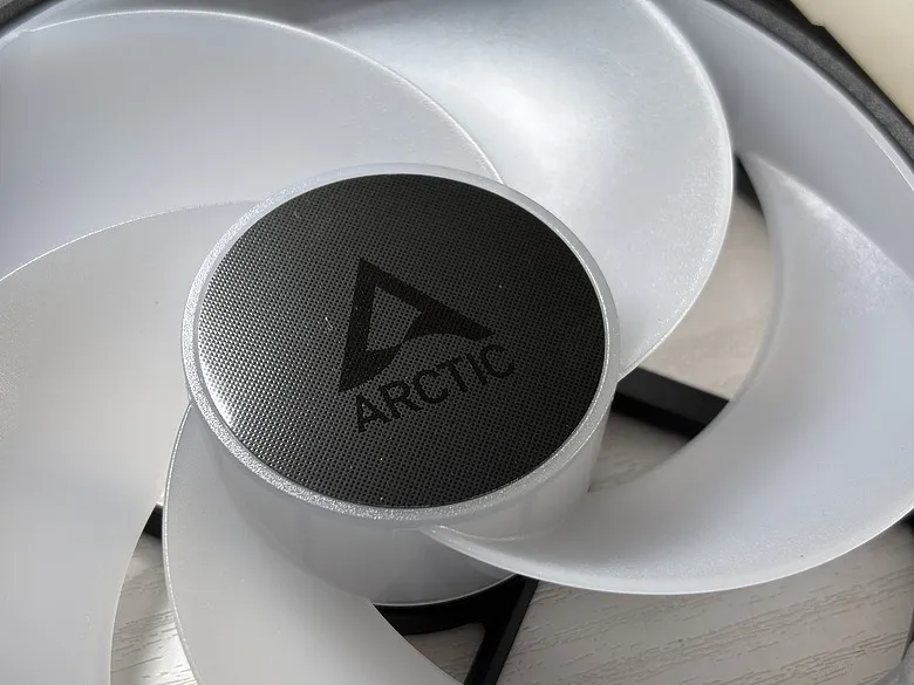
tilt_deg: -56.3
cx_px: 457
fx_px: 1373
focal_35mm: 52
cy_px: 342
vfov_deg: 28.0
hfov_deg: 36.8
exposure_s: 1/208
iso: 32
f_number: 1.6
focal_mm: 5.96
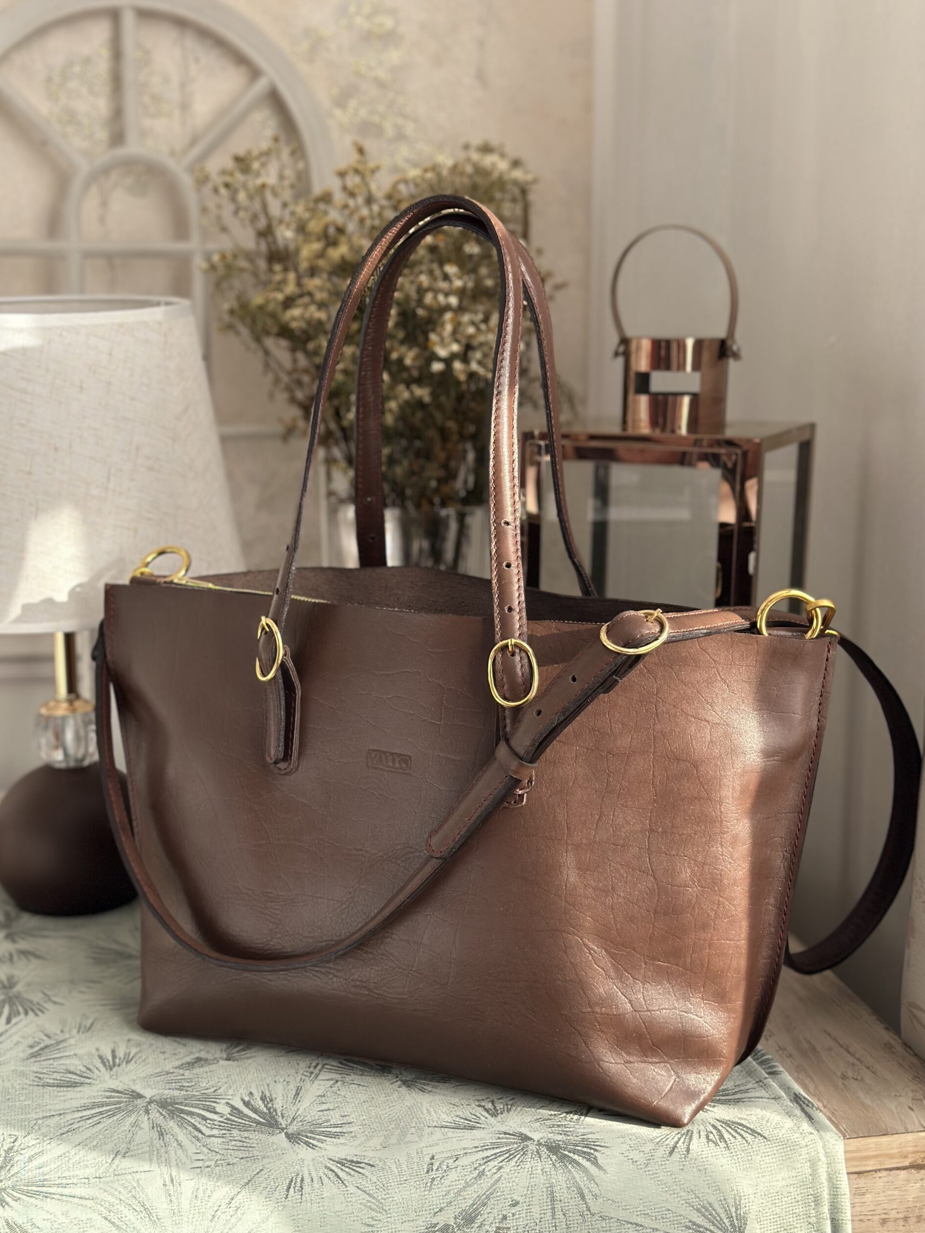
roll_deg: -0.5
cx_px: 463
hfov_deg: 29.7
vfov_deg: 38.9
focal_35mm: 49
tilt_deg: -10.3
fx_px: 1746
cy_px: 622
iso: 125
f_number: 1.78
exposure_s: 1/116
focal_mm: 6.86
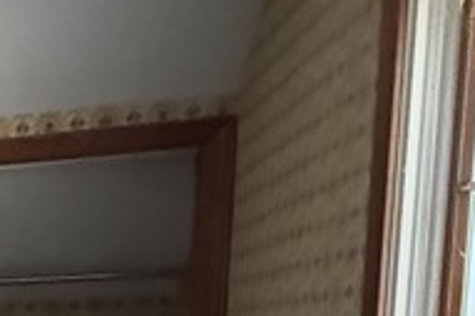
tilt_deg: -7.7
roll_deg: +1.8
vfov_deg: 15.9
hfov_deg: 18.1
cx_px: -468
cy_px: 488
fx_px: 1028
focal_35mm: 78
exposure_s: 1/57
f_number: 2.2
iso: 1250
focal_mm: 2.22
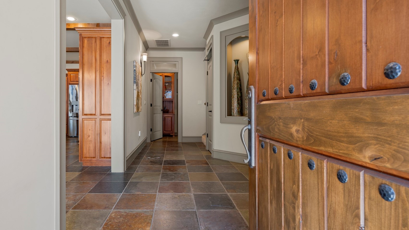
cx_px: 171
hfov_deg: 85.9
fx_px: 217
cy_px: 108
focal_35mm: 20
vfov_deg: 55.9
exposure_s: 1/2.5
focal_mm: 16
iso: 200
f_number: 8
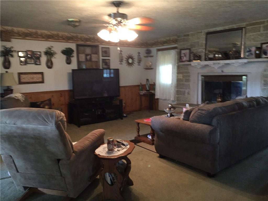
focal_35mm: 29
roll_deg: +0.0
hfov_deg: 61.7
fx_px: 225
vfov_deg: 48.2
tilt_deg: -7.8
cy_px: 100
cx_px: 134
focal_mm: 4.15
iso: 320
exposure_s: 1/15
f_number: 2.2
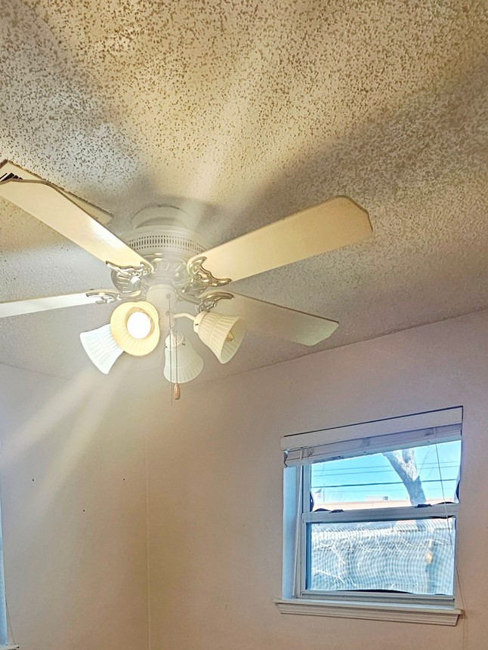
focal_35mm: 29
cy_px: 619
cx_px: 181
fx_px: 545
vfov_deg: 51.9
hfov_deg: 47.8
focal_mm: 2.2
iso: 125
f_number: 2.2
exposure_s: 1/60.2
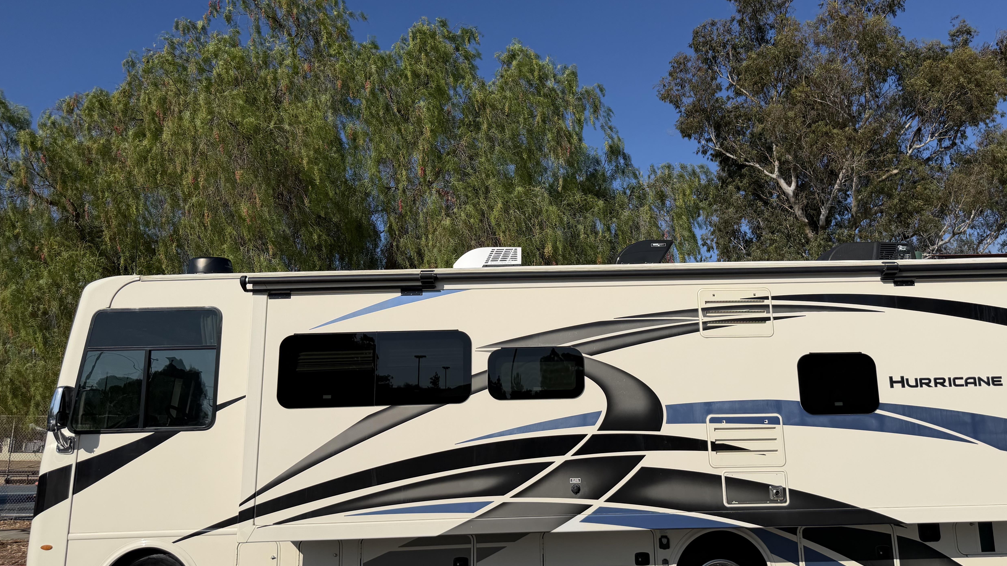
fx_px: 801
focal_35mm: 30
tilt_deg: +14.7
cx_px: 553
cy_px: 248
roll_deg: -0.1
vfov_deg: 38.9
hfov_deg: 64.2
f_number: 1.78
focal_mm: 6.76
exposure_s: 1/9091
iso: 80
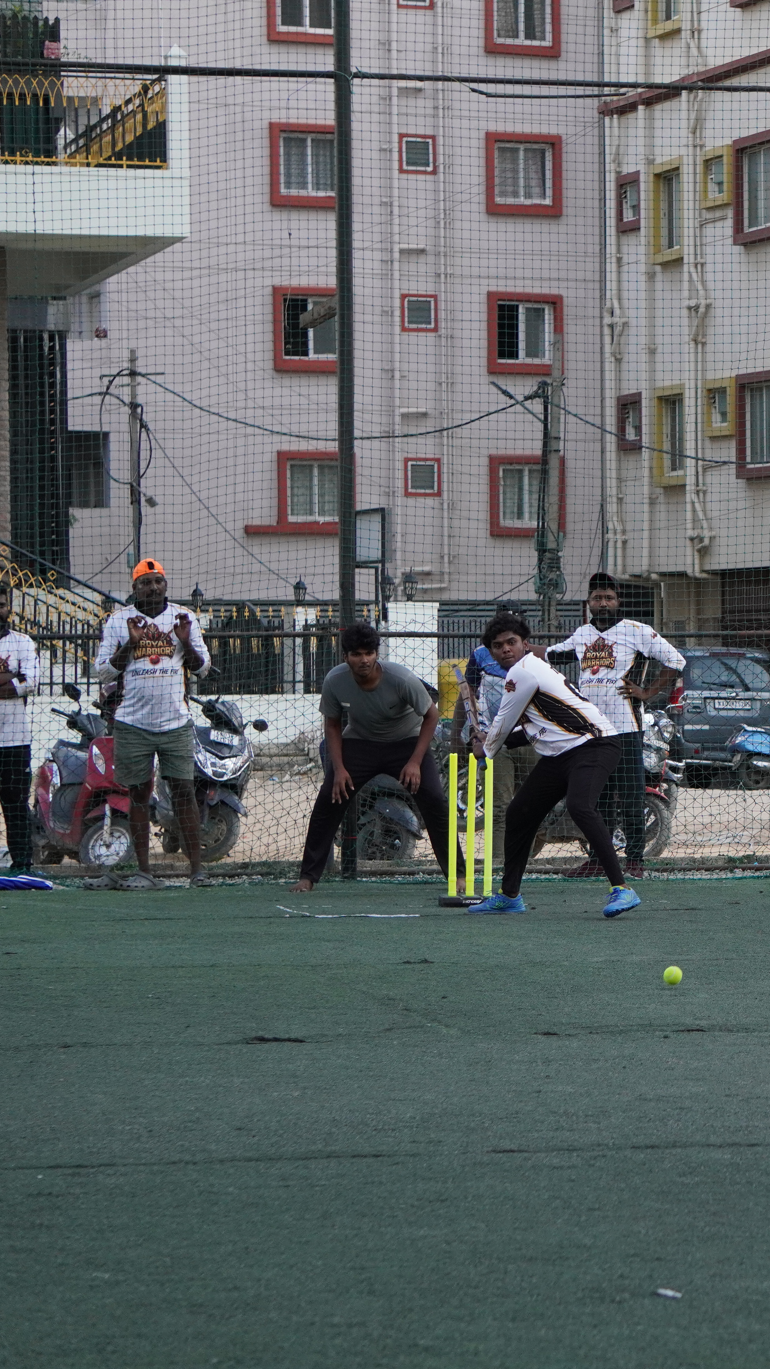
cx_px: 932
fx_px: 4711
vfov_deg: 16.5
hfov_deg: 9.2
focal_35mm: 130
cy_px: 684
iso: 800
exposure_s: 1/1000
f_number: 4.5
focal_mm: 55
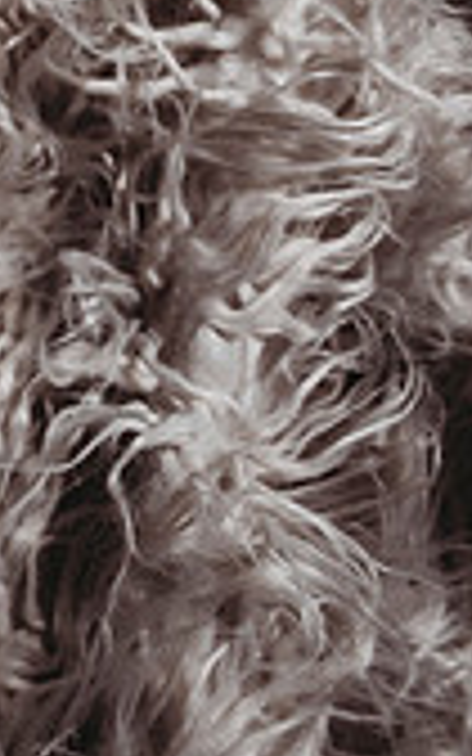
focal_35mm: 123
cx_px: -805
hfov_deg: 9.1
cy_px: 7
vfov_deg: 16.6
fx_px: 2532
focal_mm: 35
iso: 100
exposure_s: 1/125
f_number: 2.8
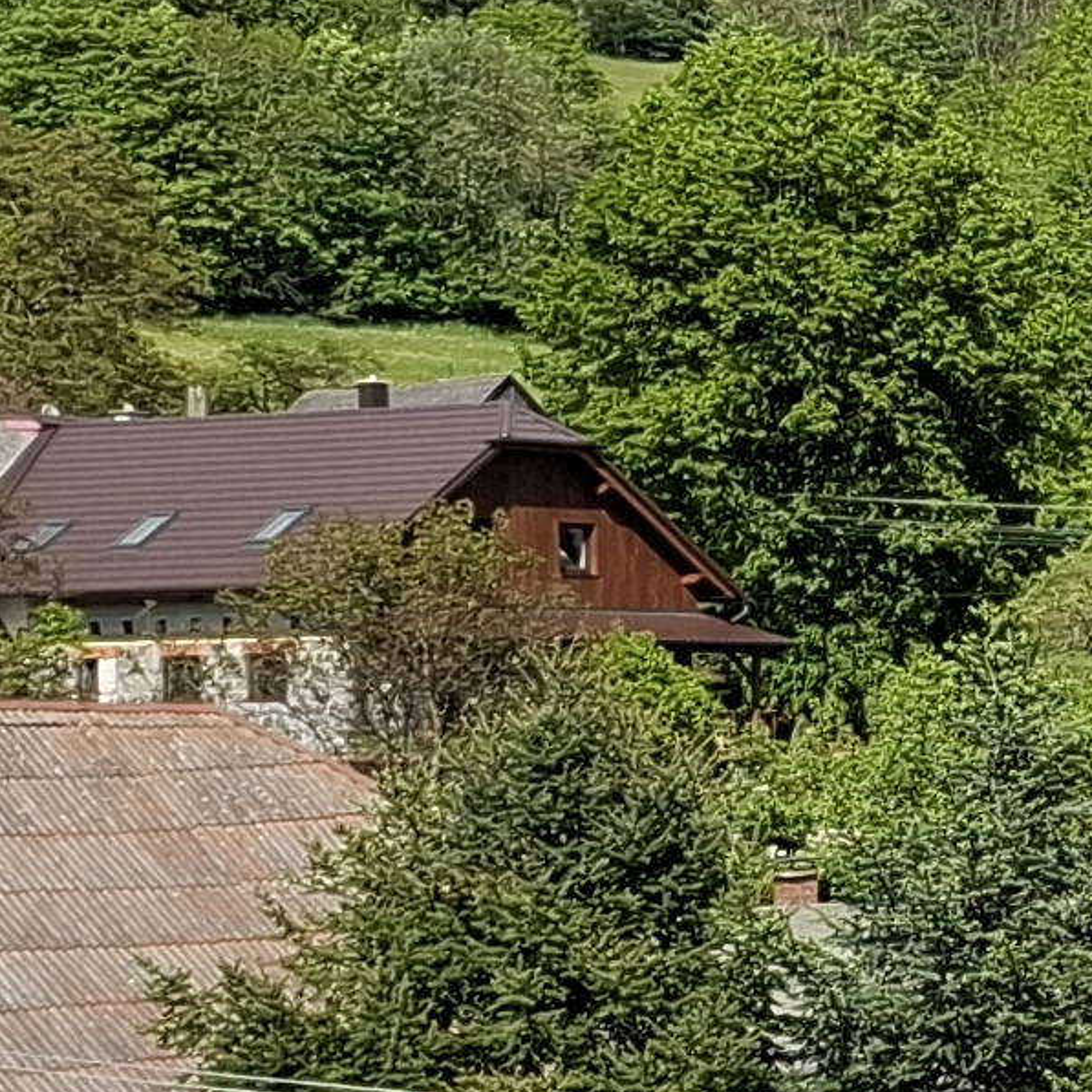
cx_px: 3289
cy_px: 798
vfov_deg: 12.5
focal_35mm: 139
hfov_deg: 9.7
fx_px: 4961
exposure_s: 1/1626
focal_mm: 5.54
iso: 50
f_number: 1.8
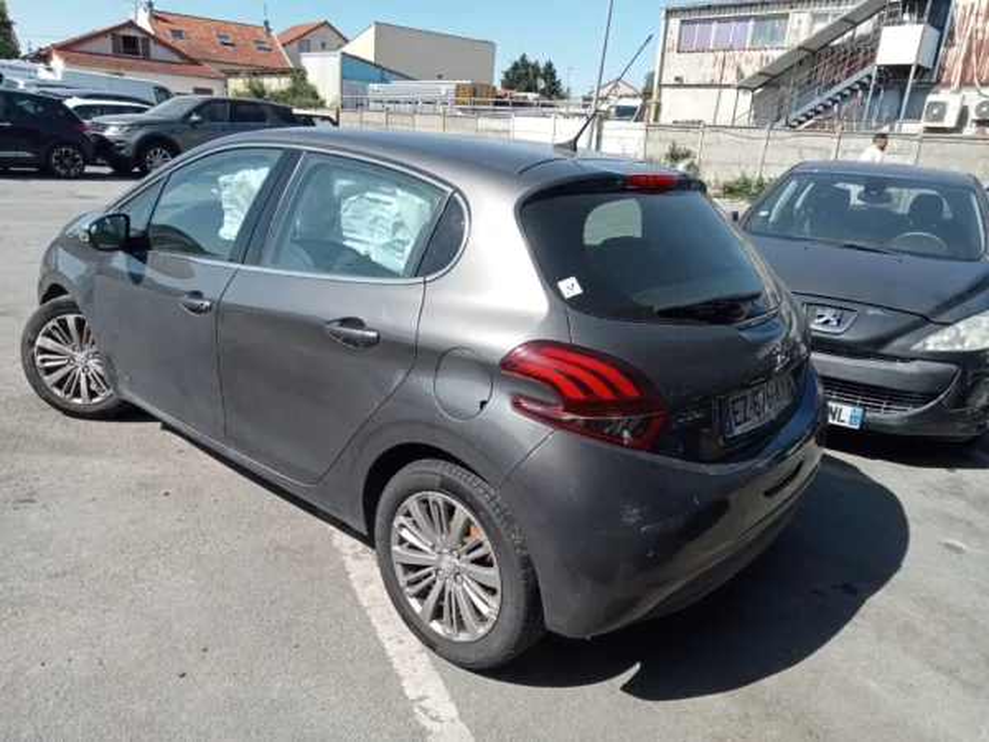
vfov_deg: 49.7
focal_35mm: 28
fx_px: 800
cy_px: 371
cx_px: 494
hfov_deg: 63.4
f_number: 2.2
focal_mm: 3.46
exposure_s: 1/774
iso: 100
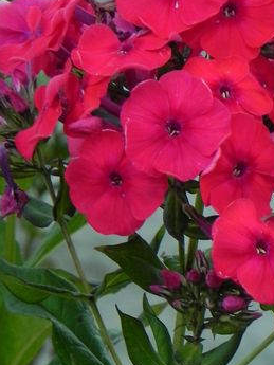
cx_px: 198
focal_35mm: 491
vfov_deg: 4.0
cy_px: 183
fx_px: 5179
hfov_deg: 3.0
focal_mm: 37.7
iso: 160
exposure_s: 1/15
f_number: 5
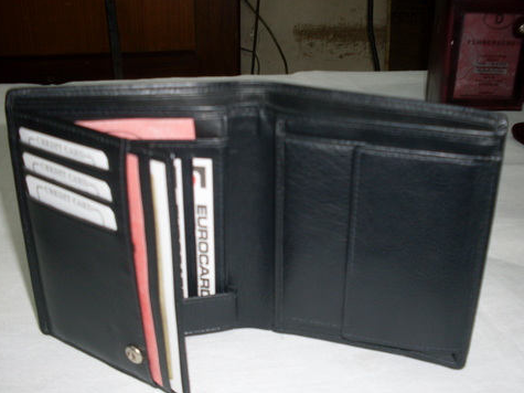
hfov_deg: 46.8
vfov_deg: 35.9
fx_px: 605
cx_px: 270
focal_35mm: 40
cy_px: 205
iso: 100
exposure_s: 1/45
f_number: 2.8
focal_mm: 6.3
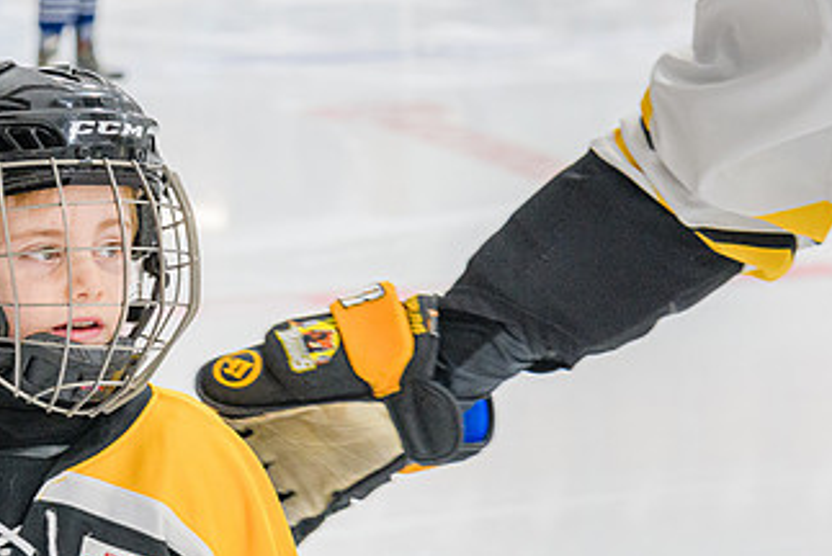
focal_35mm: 170
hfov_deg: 12.0
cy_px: 304
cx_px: 110
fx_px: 3932
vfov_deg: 8.1
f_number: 5.6
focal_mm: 78
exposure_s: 1/200
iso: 2800
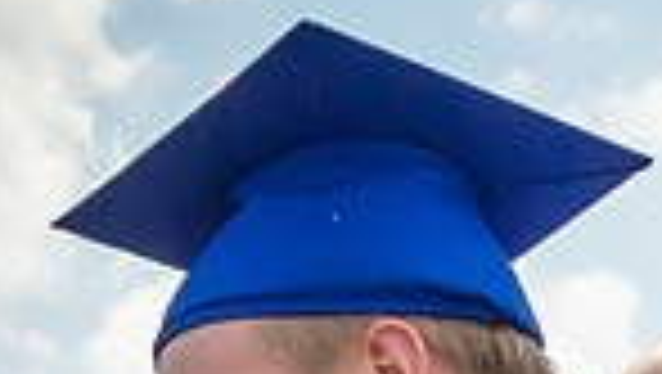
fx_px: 4884
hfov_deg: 7.4
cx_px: 1326
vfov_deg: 4.1
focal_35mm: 278
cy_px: 1455
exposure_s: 1/800
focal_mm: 19
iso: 200
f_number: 7.1
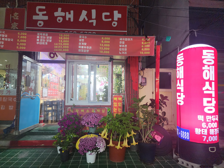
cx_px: 112
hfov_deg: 73.9
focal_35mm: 23
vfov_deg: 58.9
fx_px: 149
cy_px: 84
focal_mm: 6.4
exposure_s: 1/120
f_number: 1.8
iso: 640
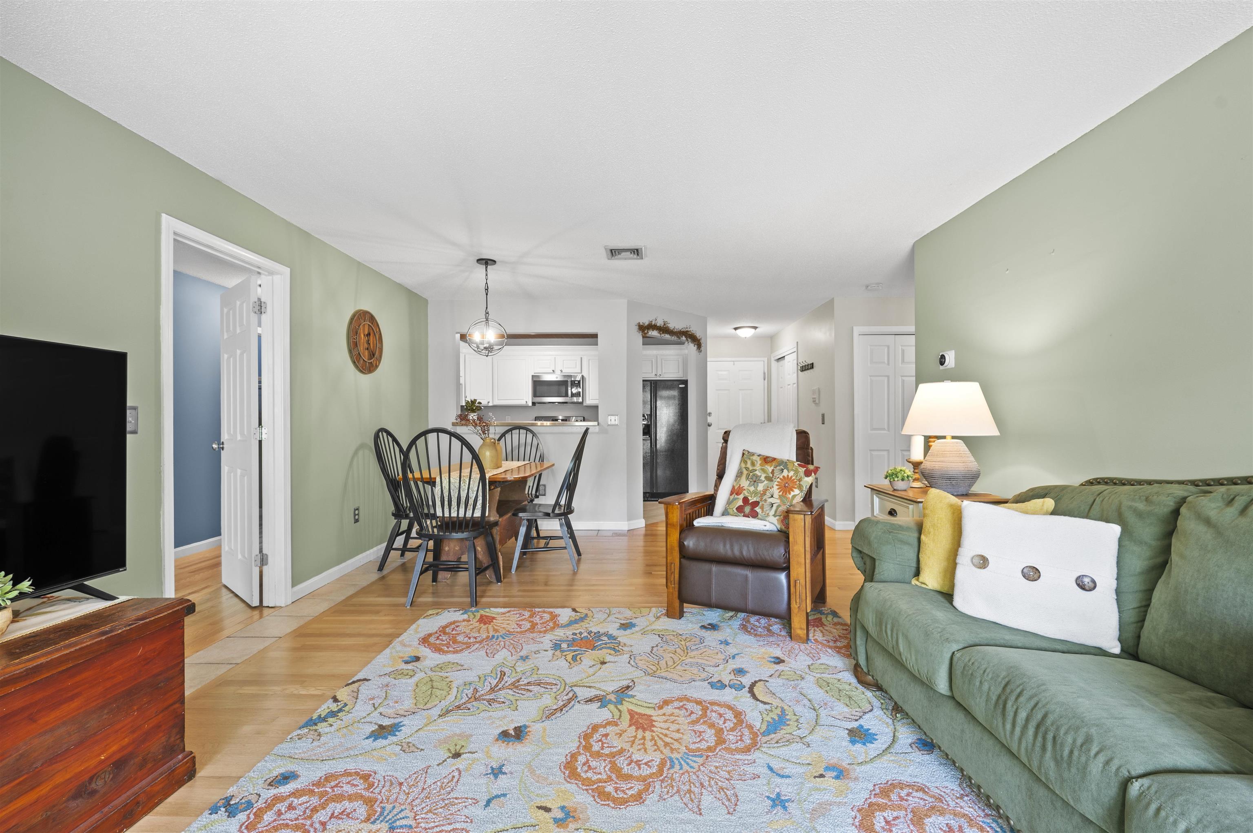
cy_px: 416
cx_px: 626
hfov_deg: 100.4
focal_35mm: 15
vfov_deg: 77.2
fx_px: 522
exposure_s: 2
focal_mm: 15
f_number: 7.1
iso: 250
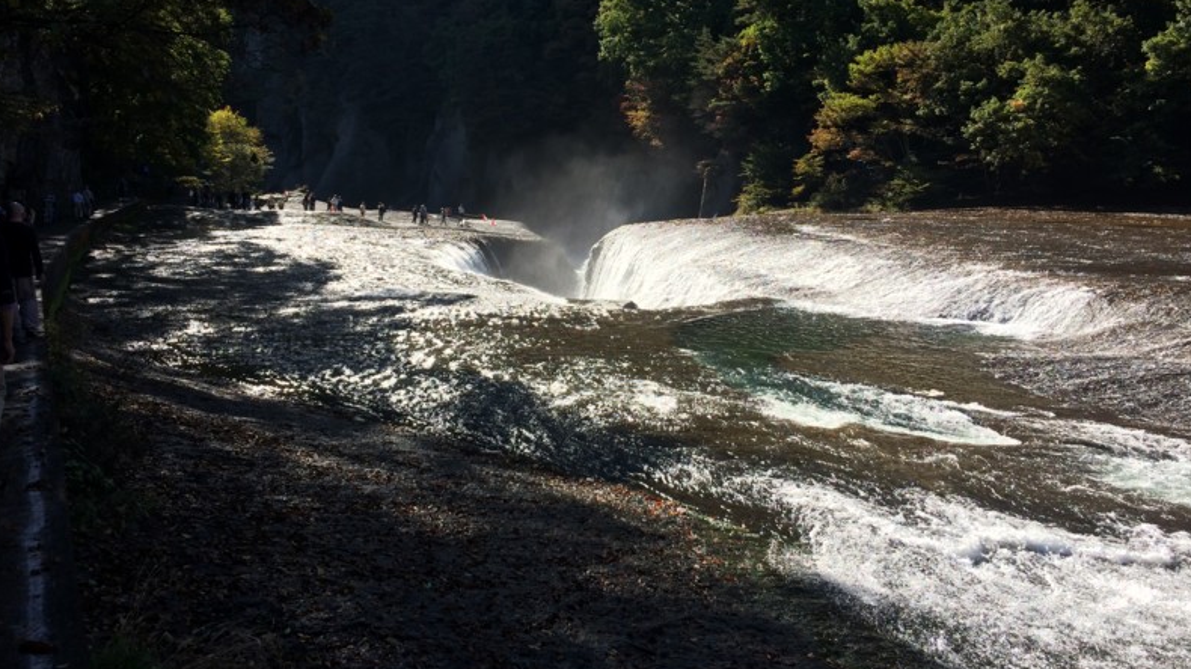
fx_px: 1010
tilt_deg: -7.8
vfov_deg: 36.5
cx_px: 596
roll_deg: -1.3
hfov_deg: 61.0
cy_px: 268
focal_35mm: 32
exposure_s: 1/1026
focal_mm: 4.15
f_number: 2.2
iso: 32
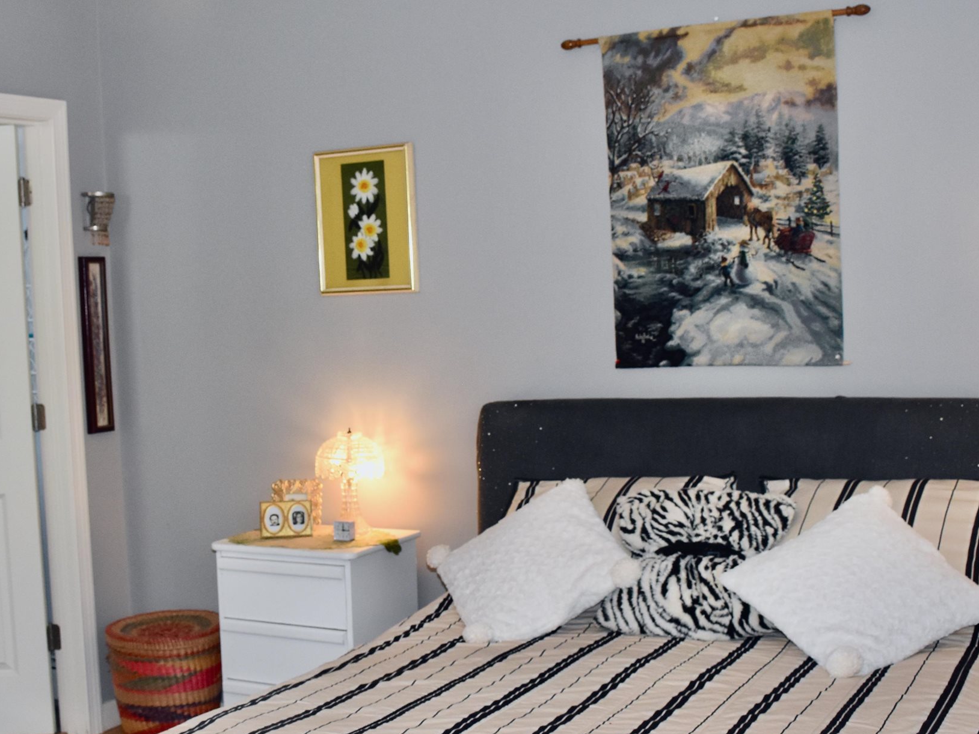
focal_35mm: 49
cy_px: 356
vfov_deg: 29.7
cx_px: 391
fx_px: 1386
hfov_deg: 38.7
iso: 800
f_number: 4.5
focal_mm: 18
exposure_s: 1/80
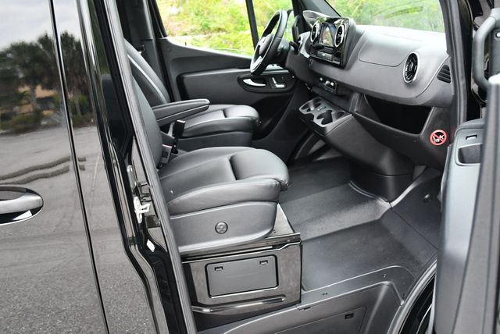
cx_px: 250
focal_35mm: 36
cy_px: 167
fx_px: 500
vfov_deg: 36.9
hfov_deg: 53.1
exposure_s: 1/200
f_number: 3.5
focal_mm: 18
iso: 800
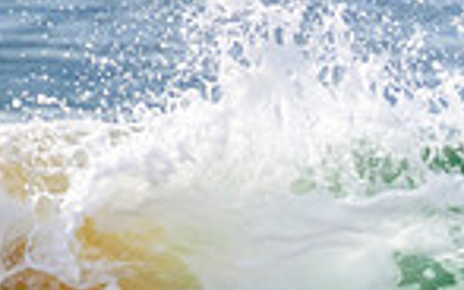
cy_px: 386
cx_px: 701
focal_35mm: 3222
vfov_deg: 0.4
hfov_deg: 0.7
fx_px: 40759
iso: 1000
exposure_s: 1/2000
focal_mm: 800
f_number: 11
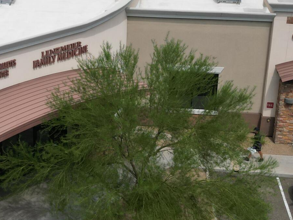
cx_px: 48
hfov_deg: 23.9
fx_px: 677
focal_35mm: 80
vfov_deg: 18.3
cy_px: 49
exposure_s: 1/5000
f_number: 1.7
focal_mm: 6.72
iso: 140
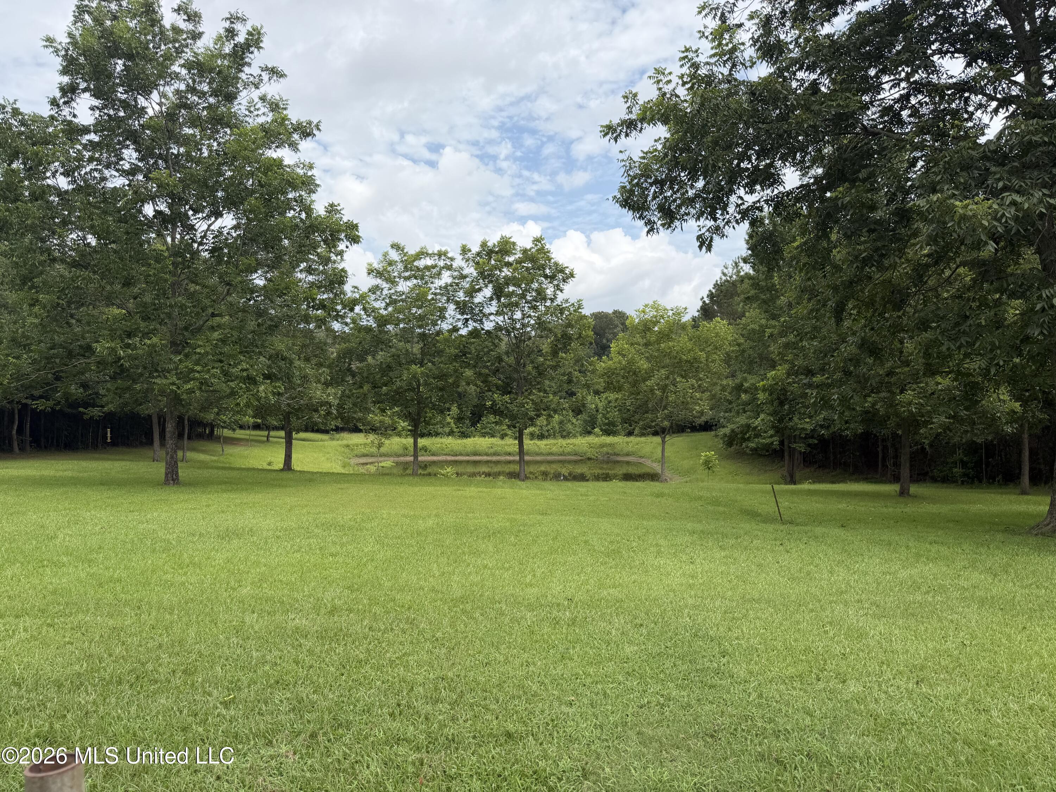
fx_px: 732
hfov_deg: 71.6
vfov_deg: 56.8
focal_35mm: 24
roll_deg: -0.2
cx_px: 528
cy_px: 396
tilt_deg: -2.7
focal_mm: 6.76
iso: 80
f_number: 1.78
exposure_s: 1/3279
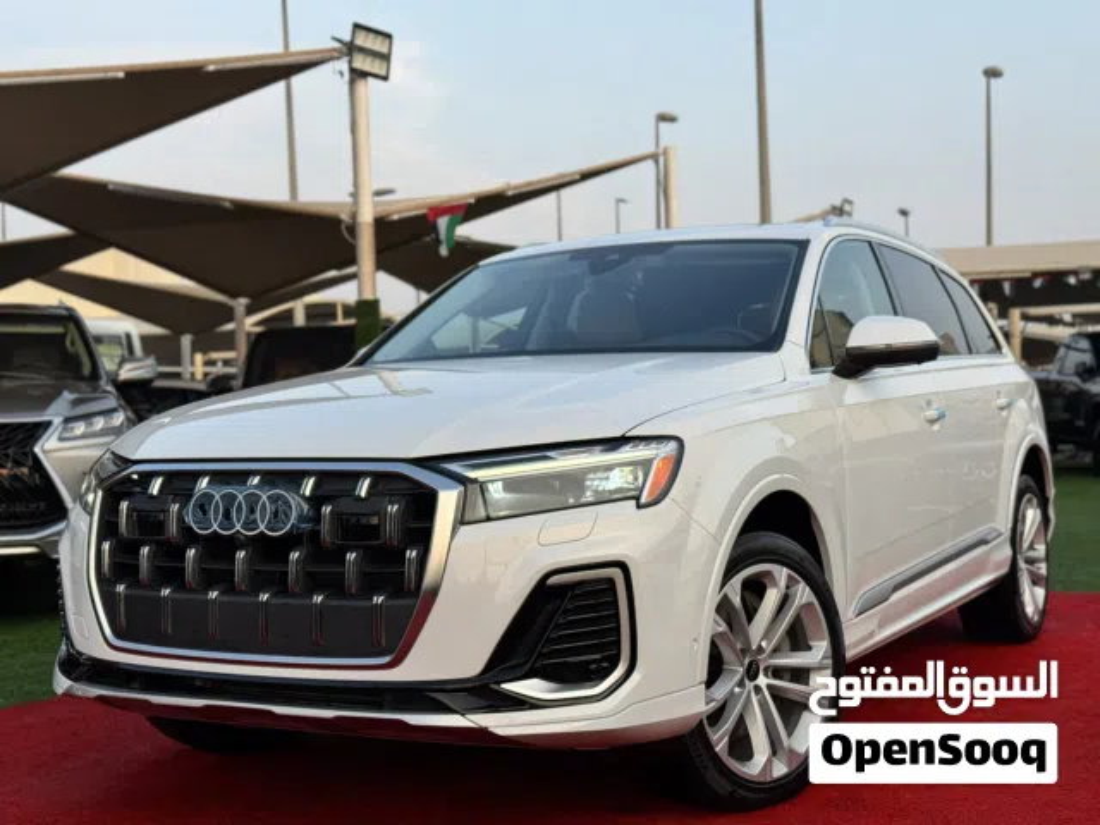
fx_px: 1525
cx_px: 550
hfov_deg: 39.7
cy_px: 412
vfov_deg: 30.3
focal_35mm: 48
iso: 64
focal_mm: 6.76
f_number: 1.78
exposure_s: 1/980
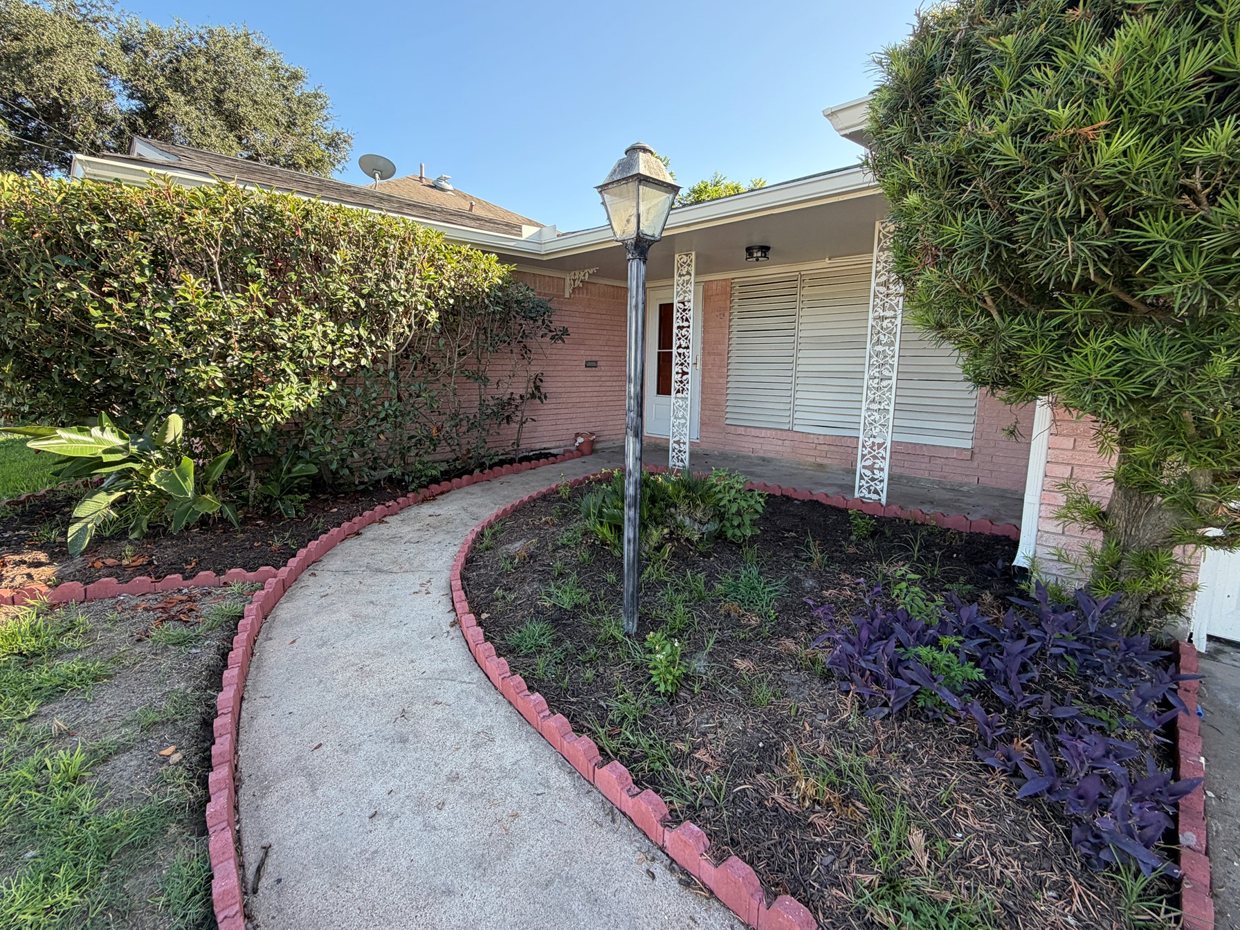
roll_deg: -0.3
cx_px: 606
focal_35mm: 16
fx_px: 573
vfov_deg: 78.1
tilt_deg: -7.9
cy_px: 442
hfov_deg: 94.5
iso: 50
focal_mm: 2.22
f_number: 2.2
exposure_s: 1/223
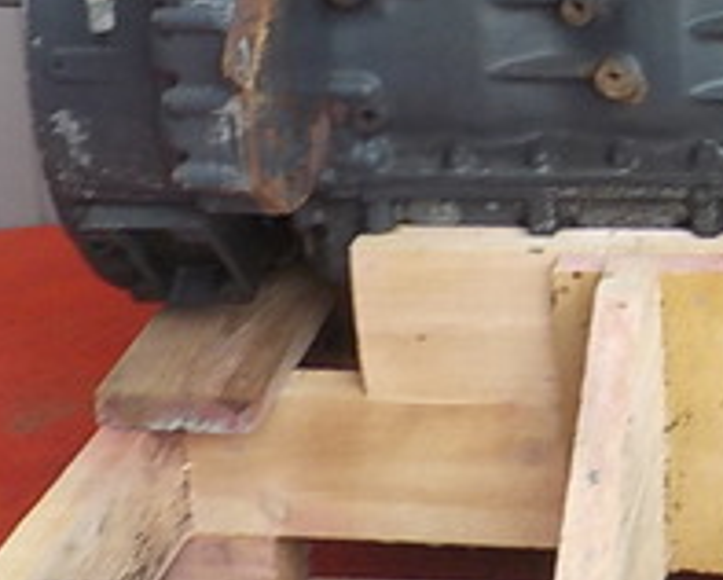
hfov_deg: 18.6
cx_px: 954
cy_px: -242
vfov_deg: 15.2
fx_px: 2035
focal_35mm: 95
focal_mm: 4.1
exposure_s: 1/30
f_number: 3.3
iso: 125
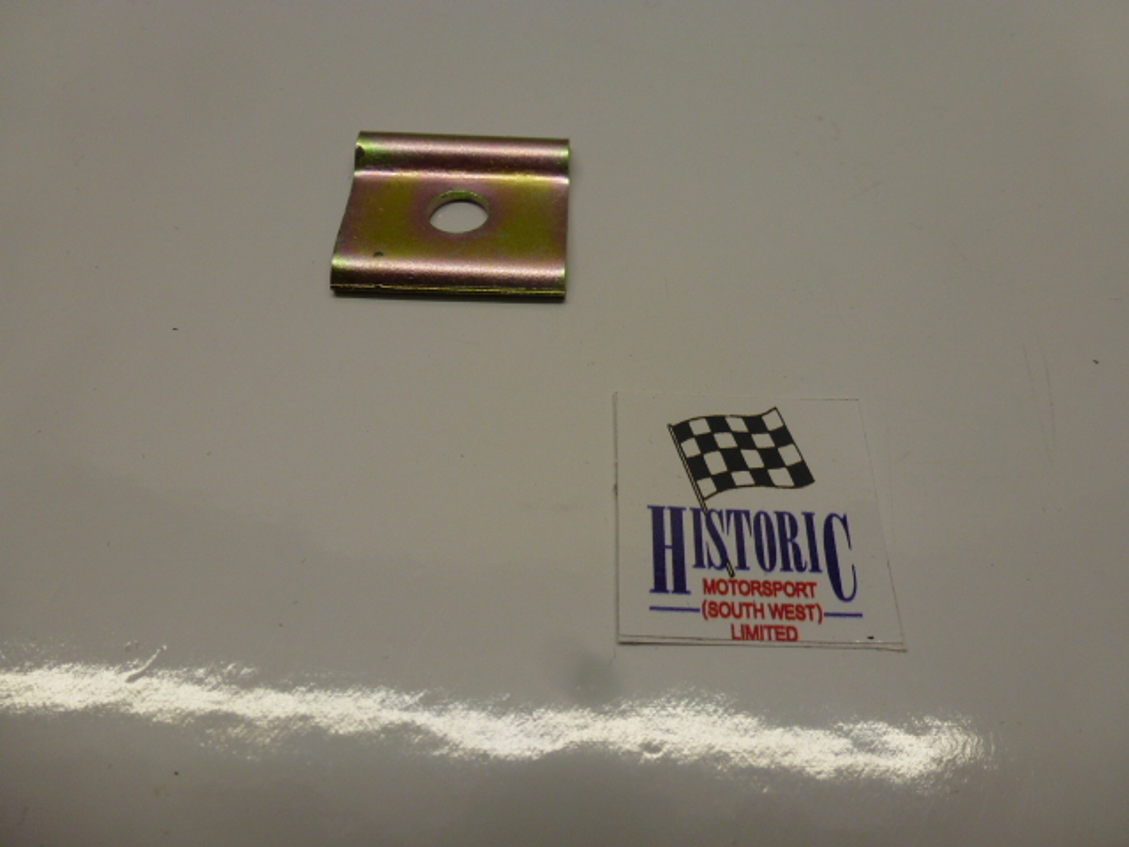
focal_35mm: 24
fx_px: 783
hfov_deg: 71.6
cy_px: 424
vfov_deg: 56.8
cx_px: 564
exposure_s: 1/125
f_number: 3.5
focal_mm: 4.3
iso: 100
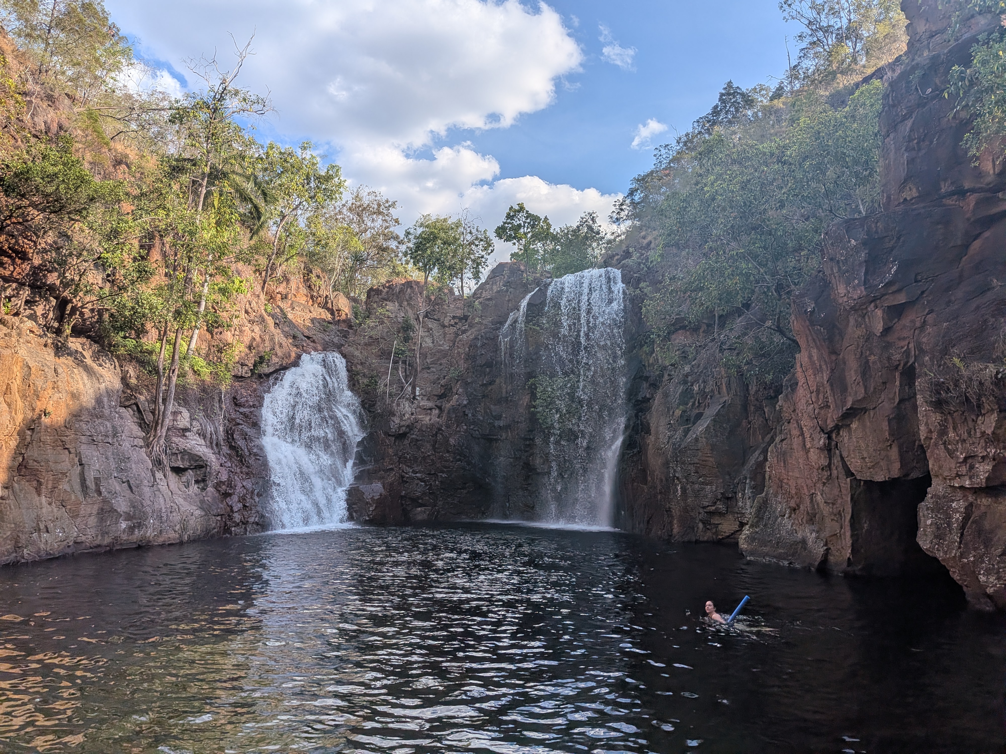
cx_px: 503
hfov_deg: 71.6
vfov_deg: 56.8
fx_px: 697
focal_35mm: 24
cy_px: 377
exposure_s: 1/1133
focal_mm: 4.53
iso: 29
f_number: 1.7
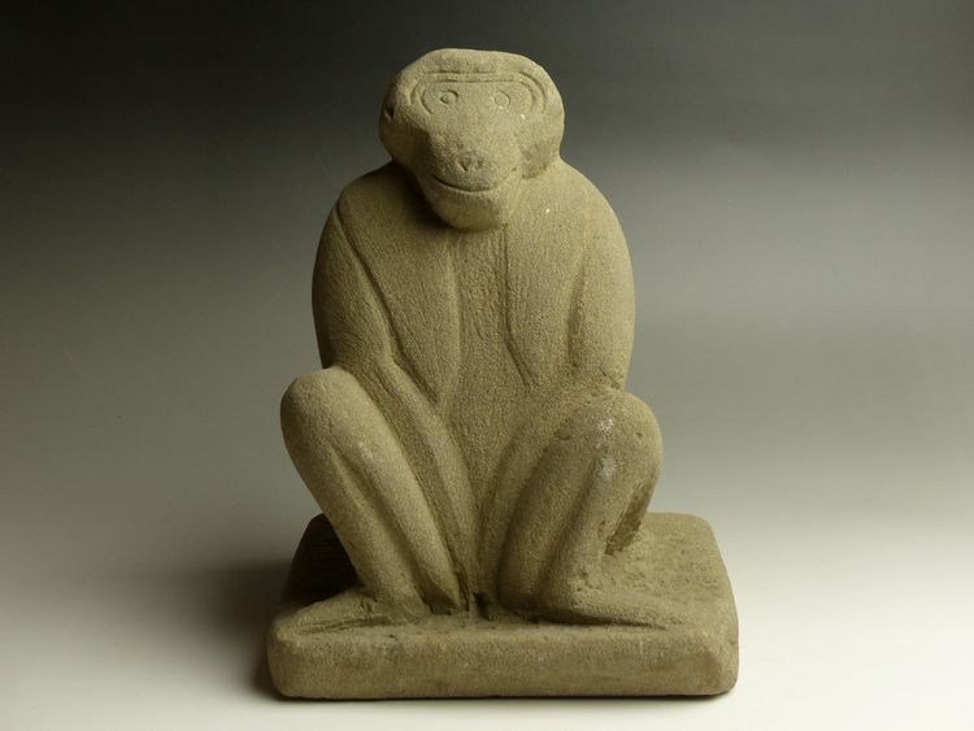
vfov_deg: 23.3
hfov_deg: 30.7
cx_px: 487
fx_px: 1773
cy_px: 366
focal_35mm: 63
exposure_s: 1/80
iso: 200
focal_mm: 11.4
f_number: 3.5
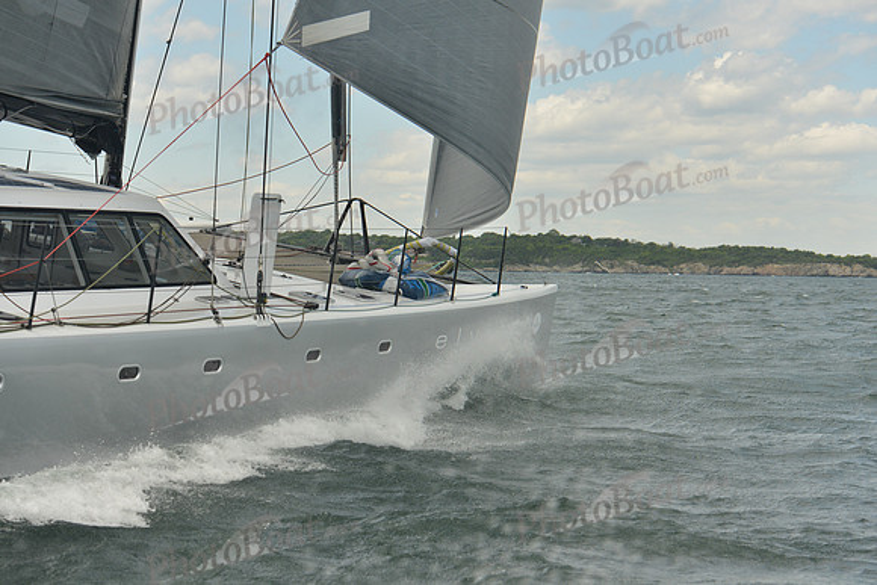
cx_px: 438
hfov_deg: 28.8
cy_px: 292
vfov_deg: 19.5
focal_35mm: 70
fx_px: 1706
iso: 400
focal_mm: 70
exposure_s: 1/800
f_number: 5
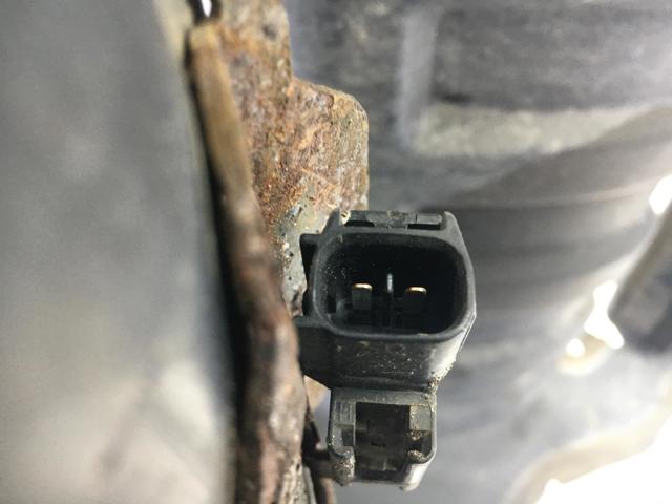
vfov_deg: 48.2
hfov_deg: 61.7
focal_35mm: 29
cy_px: 252
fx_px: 563
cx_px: 336
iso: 100
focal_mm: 4.15
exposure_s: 1/33
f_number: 2.2
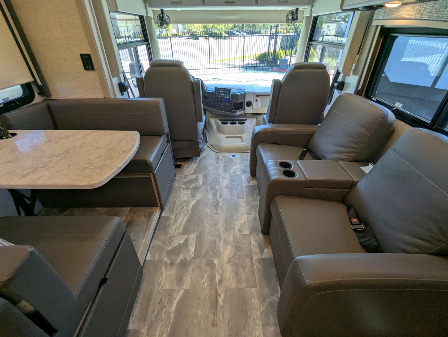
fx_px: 207
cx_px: 224
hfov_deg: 94.4
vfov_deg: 78.2
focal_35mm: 16
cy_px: 168
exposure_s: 1/157
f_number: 2.2
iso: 54
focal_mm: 2.35
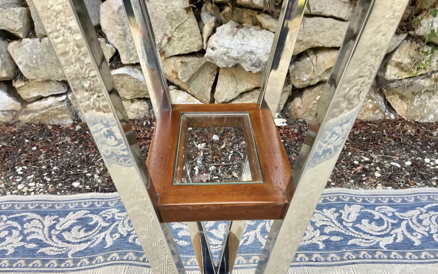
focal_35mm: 33
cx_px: 219
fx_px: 394
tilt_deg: -29.3
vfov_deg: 38.2
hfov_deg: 58.1
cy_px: 162
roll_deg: -0.2
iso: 32
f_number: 2.4
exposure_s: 1/33
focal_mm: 3.3
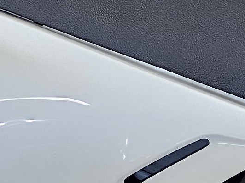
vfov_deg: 8.6
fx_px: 1224
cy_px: 119
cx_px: 376
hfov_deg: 11.0
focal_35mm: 173
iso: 640
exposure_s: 1/120
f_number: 1.7
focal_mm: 6.3
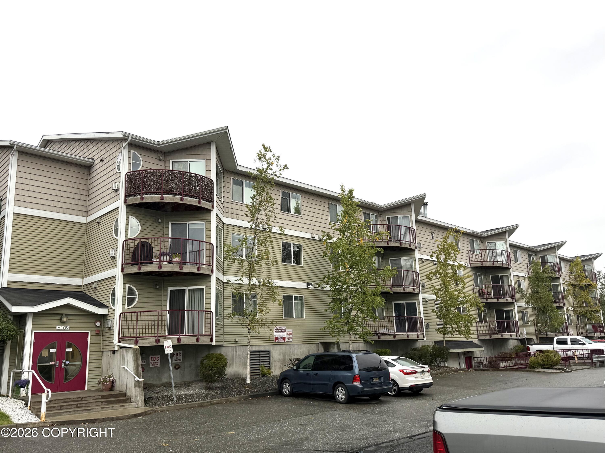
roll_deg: +1.6
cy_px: 226
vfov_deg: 56.8
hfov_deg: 71.6
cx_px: 302
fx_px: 419
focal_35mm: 24
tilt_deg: +12.0
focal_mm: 6.76
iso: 64
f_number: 1.78
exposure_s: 1/293
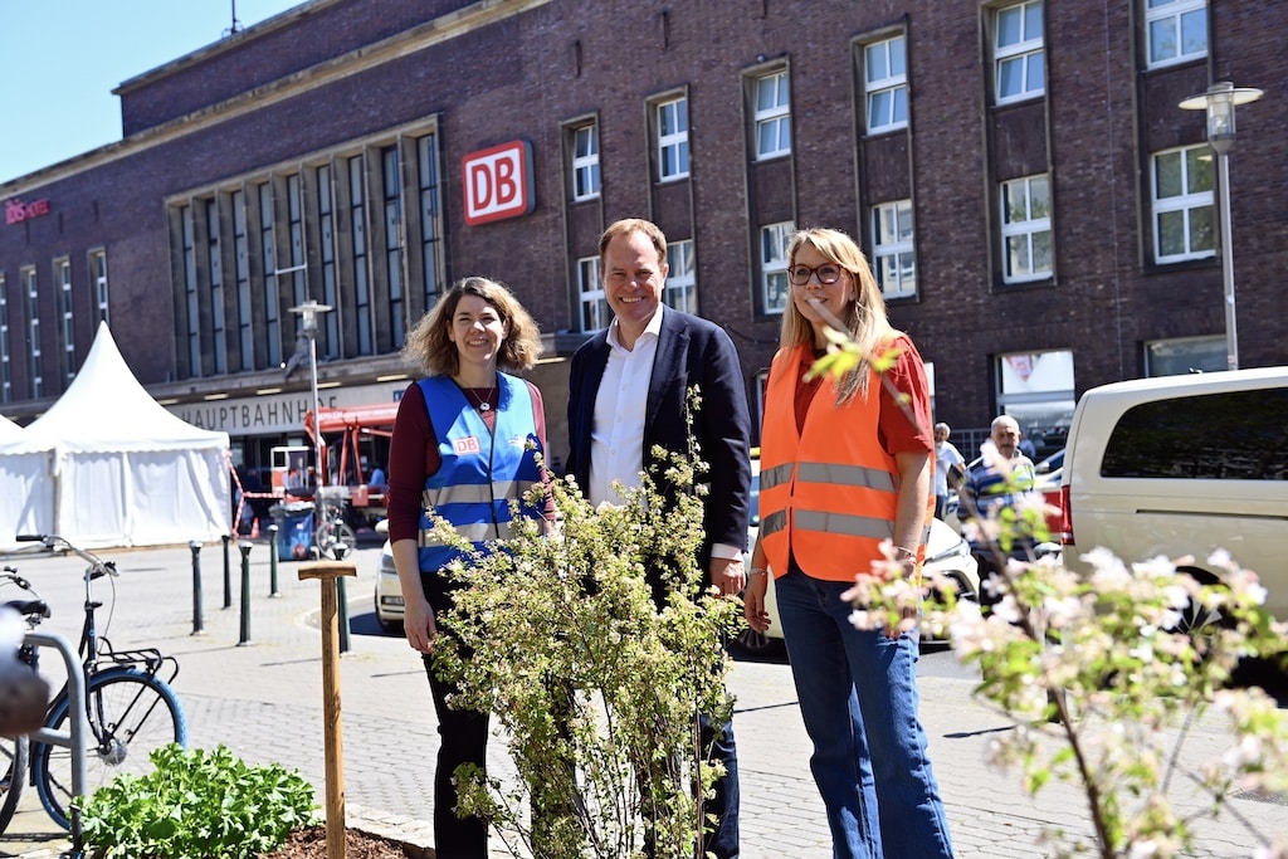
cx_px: 644
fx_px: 1610
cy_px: 430
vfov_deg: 29.9
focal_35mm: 45
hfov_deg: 43.6
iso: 100
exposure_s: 1/320
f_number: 4
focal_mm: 45
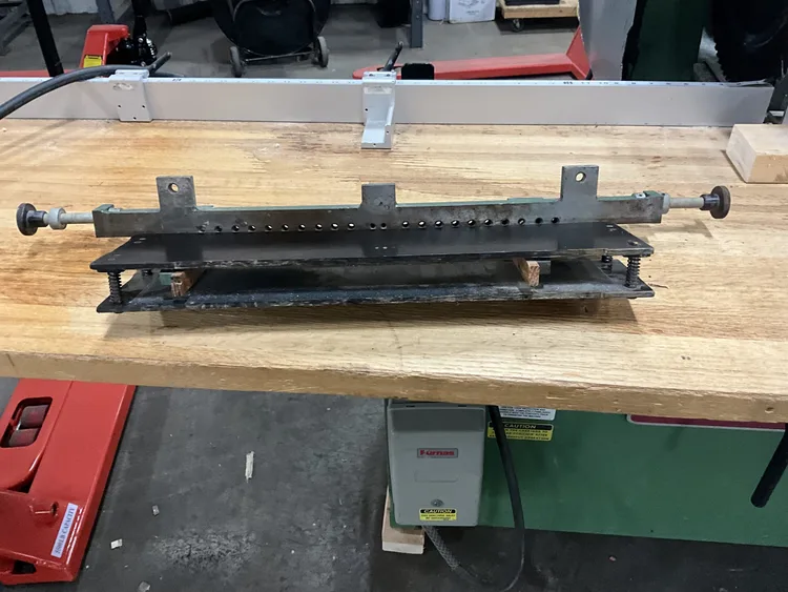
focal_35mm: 29
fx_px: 660
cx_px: 394
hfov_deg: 61.6
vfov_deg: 48.3
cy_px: 296
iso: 320
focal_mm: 3
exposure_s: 1/43
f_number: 1.8
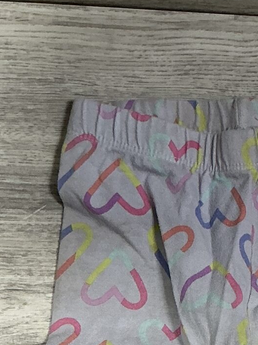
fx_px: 1053
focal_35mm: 106
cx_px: 329
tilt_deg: -83.6
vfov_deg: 17.2
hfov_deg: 13.5
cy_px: 474
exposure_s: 1/60
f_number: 1.8
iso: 50
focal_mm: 3
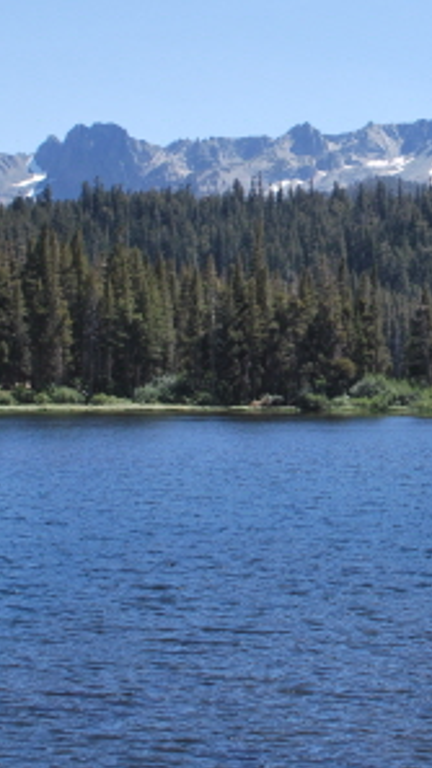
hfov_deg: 13.2
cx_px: 528
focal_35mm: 89
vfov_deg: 23.8
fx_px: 1813
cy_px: 228
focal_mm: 24
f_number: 8
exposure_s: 1/250
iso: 100
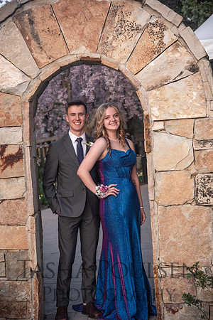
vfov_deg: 27.0
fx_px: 666
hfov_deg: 18.2
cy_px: 160
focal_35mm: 75
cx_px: 106
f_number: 4.5
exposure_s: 1/125
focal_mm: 75
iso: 500
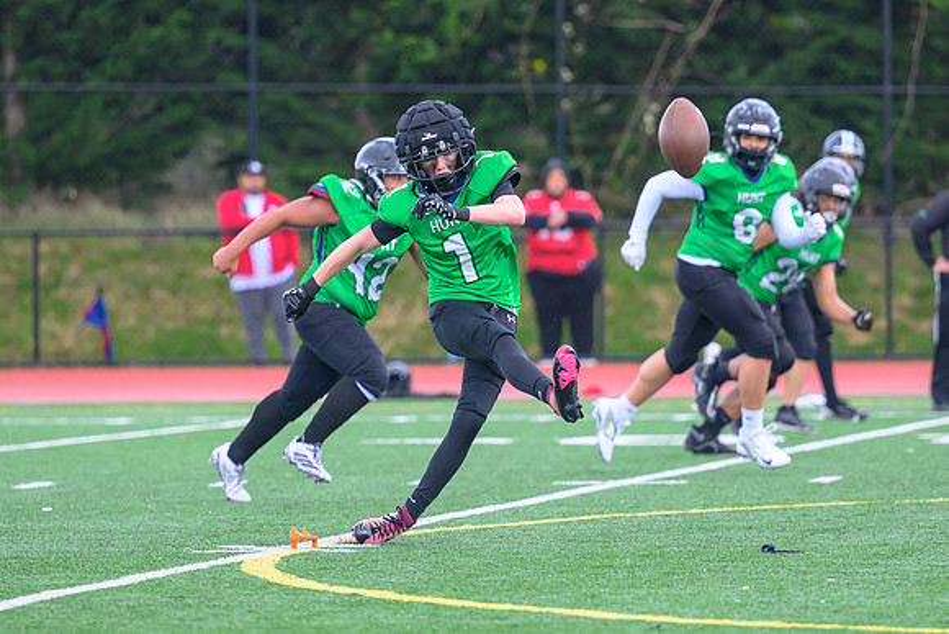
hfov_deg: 6.6
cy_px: 345
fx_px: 8263
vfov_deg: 4.4
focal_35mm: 313
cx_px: 457
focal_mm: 165
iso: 720
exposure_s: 1/1600
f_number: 2.8
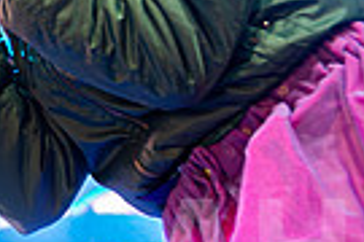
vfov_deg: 6.5
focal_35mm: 211
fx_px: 2133
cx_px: -228
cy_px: -50
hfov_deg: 9.4
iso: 800
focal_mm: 48
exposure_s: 1/100
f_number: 2.8
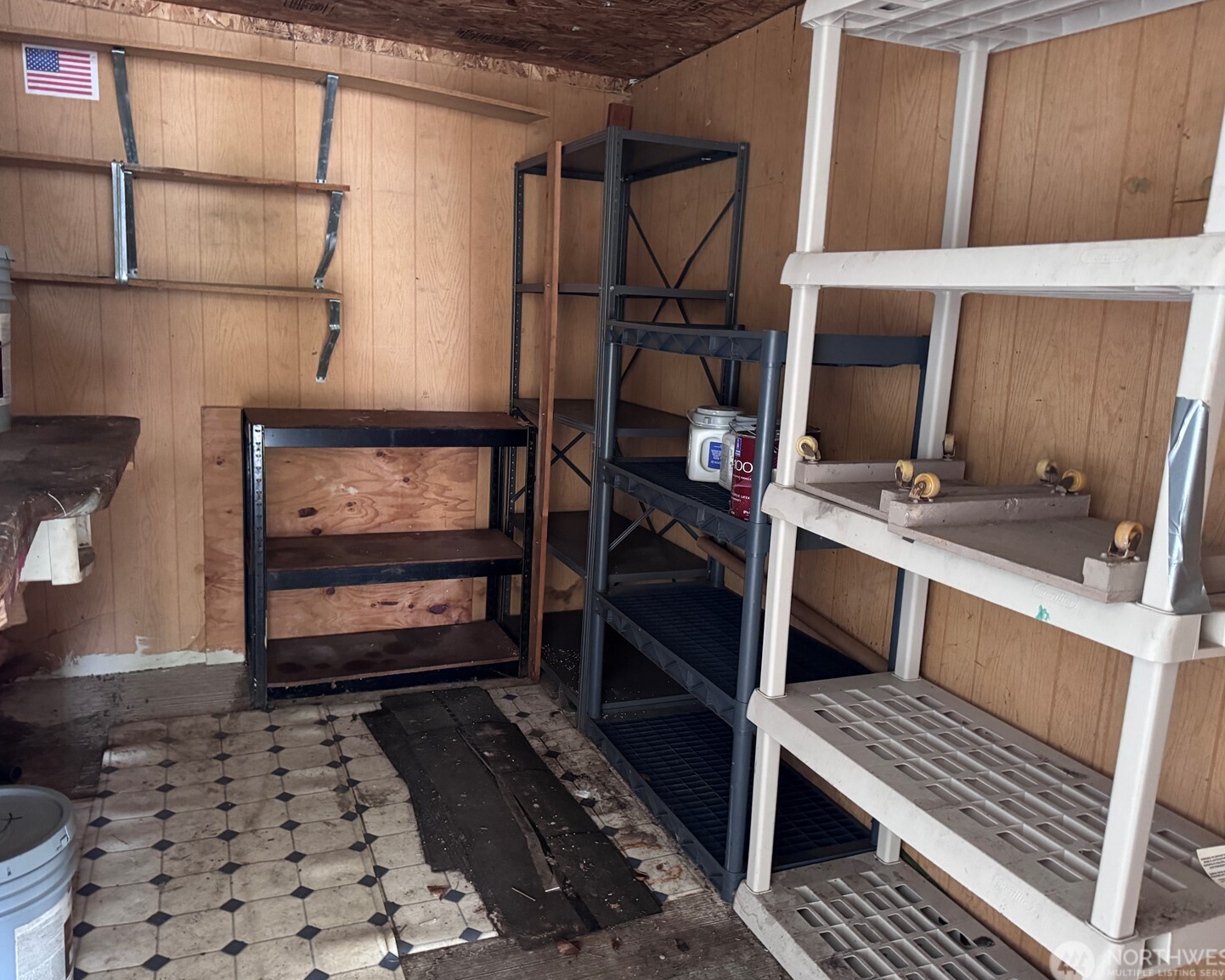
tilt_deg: -10.0
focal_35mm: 26
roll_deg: -2.9
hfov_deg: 66.0
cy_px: 487
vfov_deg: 54.9
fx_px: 942
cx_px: 590
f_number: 1.78
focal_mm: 6.76
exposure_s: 1/37
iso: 1000
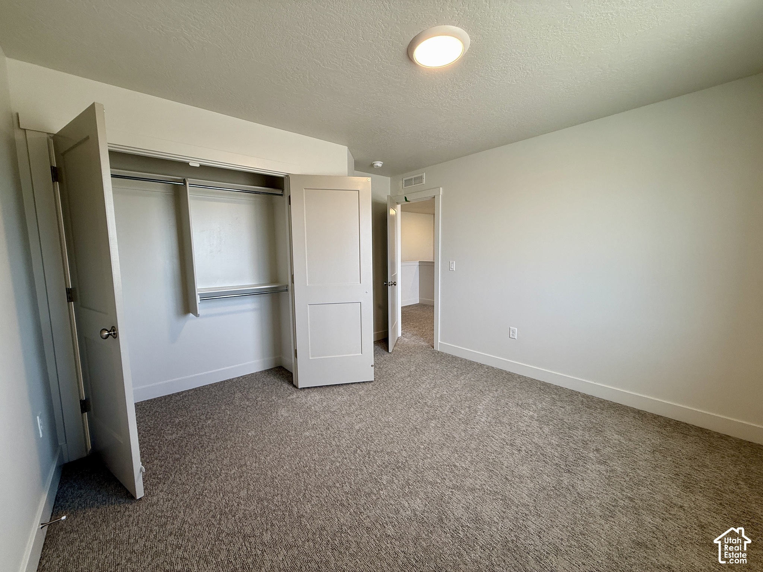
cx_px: 382
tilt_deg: -5.7
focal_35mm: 14
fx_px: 309
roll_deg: +0.9
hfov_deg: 102.1
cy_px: 286
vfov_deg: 85.7
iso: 80
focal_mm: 2.22
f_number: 2.2
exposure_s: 1/120
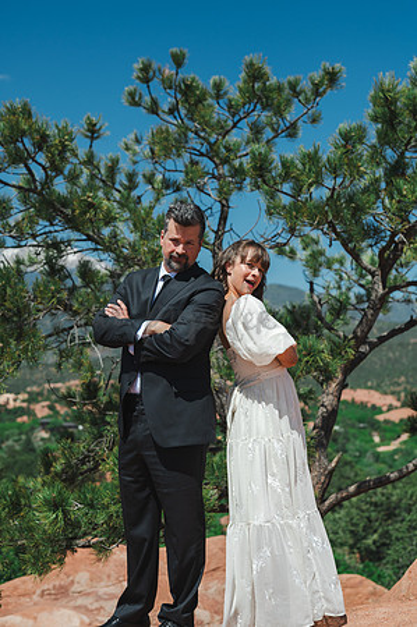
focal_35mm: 50
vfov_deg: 39.6
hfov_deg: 26.9
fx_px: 871
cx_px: 208
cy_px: 314
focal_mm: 50
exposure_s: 1/2500
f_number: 3.5
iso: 100
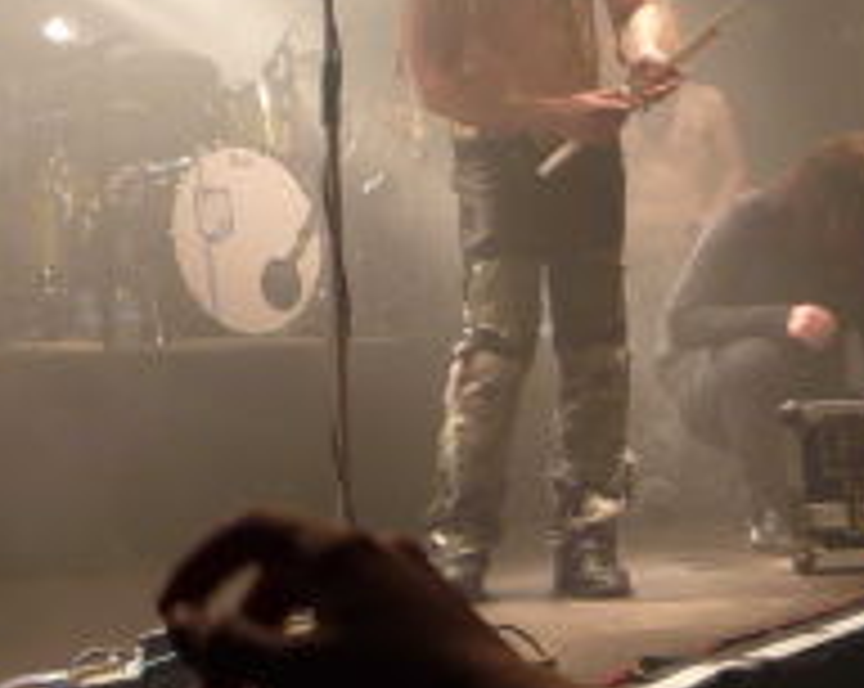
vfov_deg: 16.5
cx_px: 459
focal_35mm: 92
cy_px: 126
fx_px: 2349
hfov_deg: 20.8
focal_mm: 5.2
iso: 100
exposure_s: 1/50
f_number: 3.3
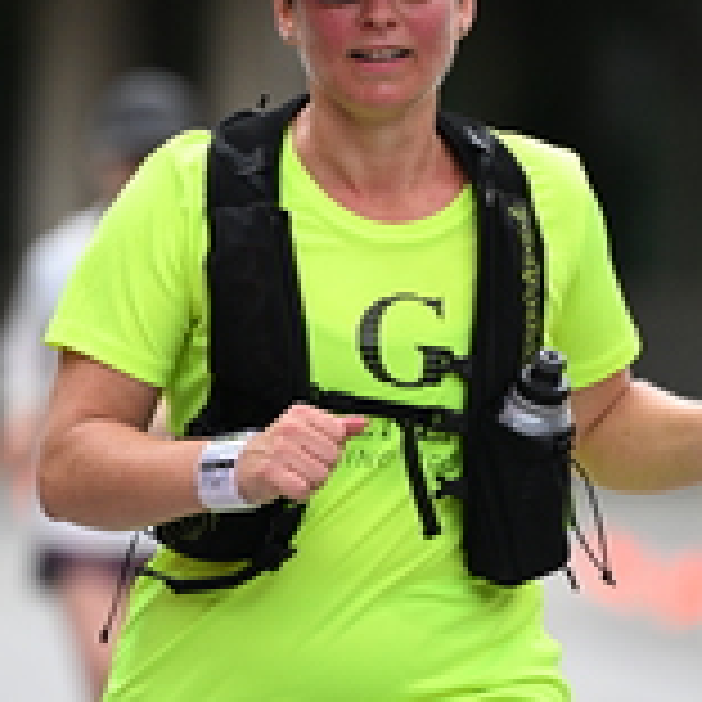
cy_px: 441
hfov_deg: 2.9
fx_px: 13766
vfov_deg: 2.9
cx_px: 488
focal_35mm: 600
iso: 1600
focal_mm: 200
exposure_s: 1/5000
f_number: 2.8
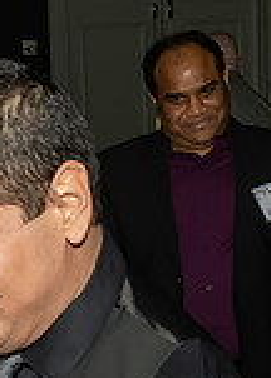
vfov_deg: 13.9
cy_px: 442
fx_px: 1518
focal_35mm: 141
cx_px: 7
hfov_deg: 10.1
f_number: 8
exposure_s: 1/250
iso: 1000
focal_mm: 17
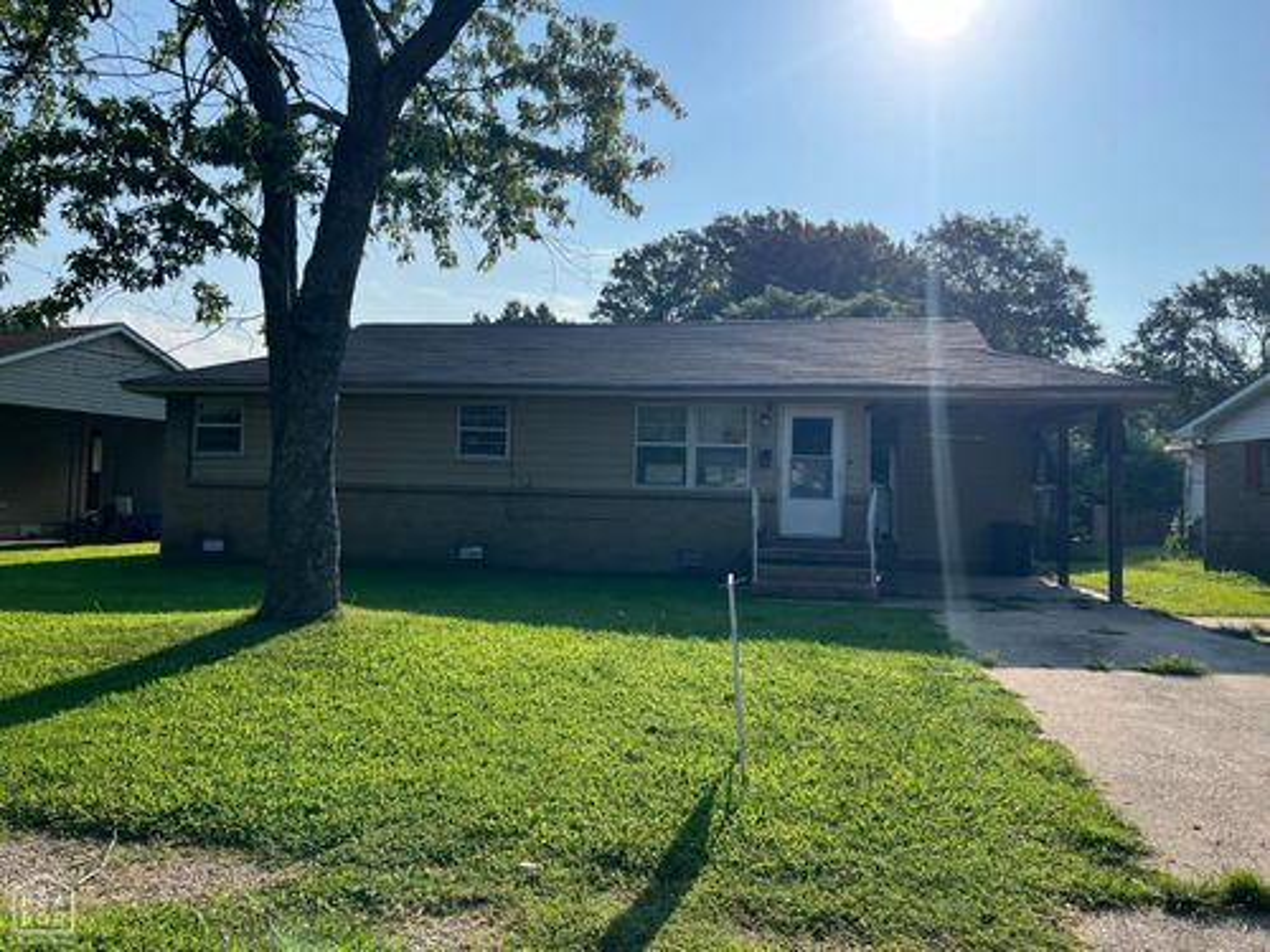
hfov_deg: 67.3
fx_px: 954
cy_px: 476
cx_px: 635
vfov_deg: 53.1
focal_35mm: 26
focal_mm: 5.7
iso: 50
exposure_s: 1/4831
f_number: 1.5
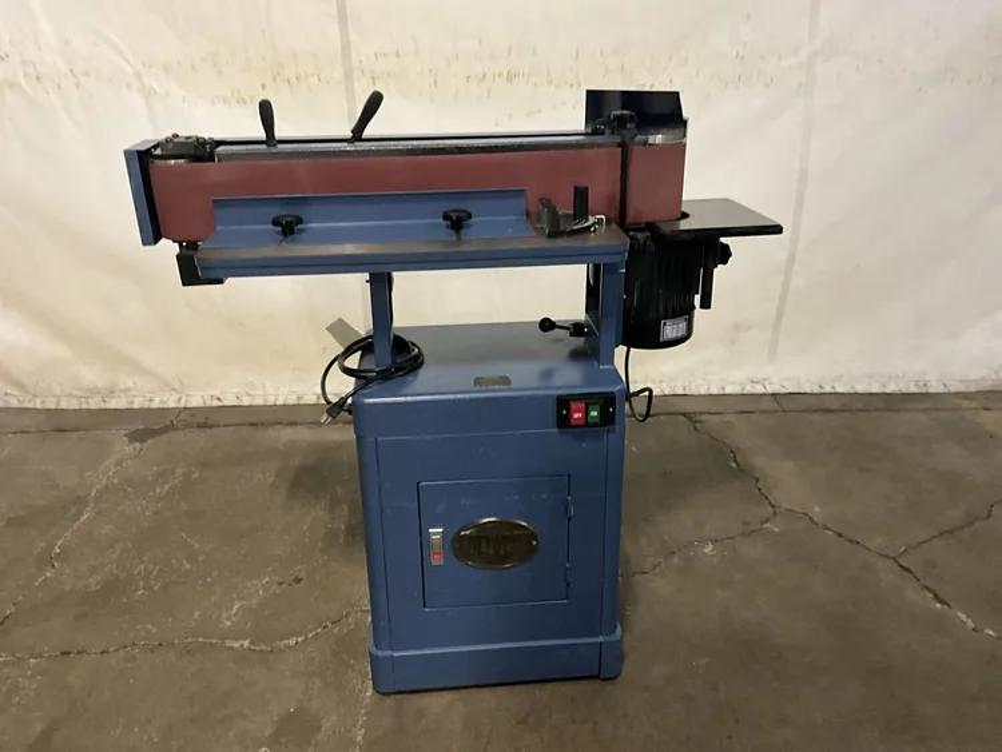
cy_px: 376
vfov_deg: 48.3
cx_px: 501
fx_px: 840
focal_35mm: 29
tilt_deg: -23.6
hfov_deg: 61.6
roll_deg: +1.4
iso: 320
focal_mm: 3
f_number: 1.8
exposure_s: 1/48
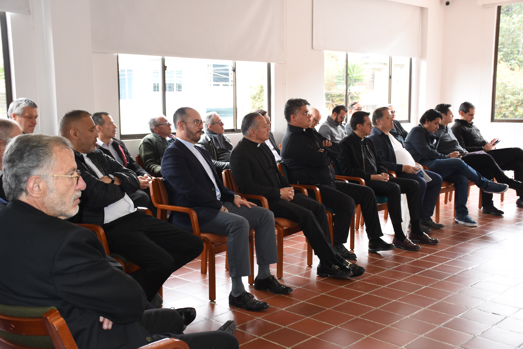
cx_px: 262
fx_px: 588
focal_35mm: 40
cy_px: 174
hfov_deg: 47.9
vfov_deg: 33.0
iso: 500
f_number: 4
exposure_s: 1/80
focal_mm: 27
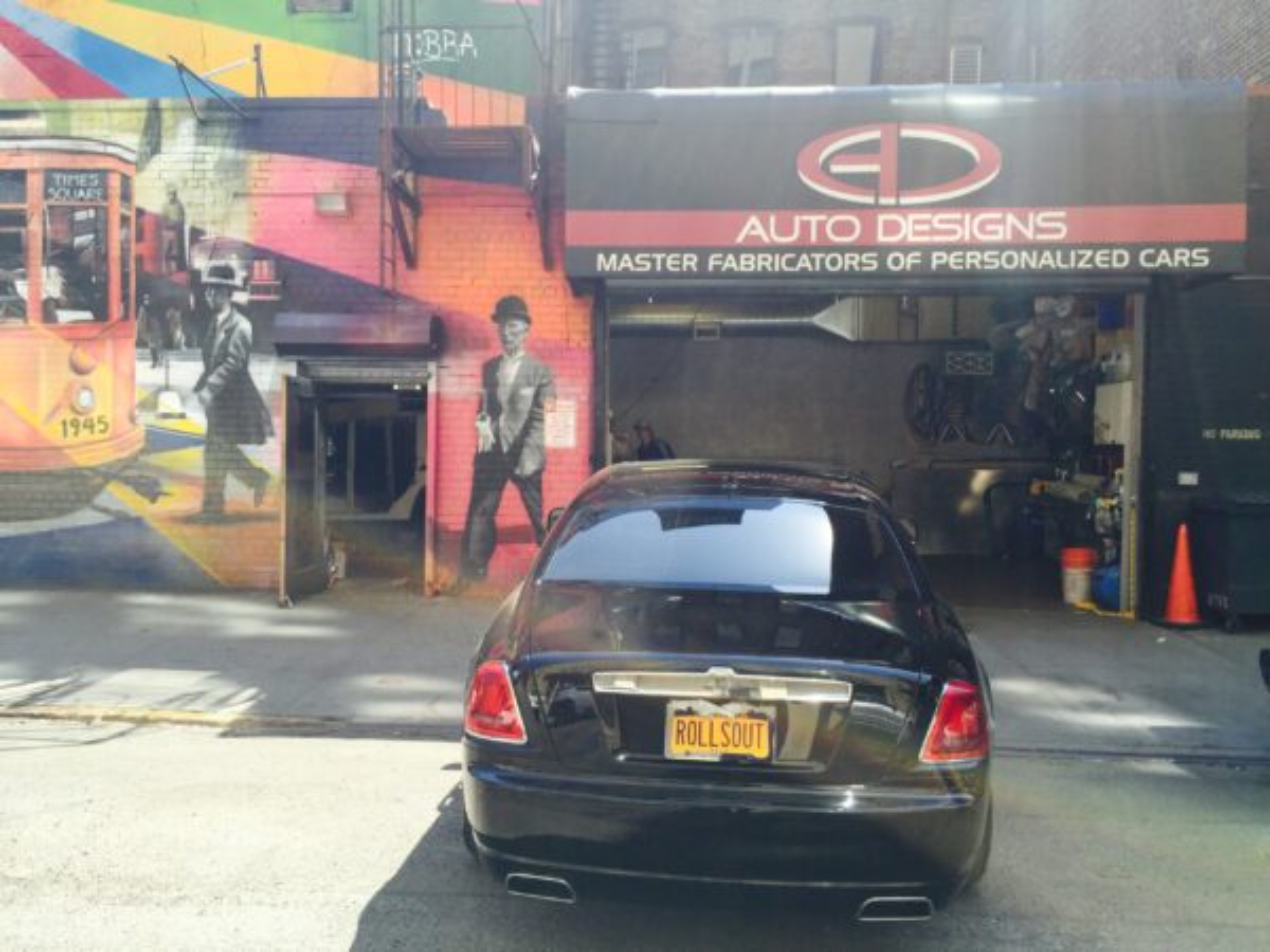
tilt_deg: +1.3
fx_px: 1064
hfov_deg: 61.7
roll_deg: -1.9
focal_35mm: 29
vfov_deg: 48.2
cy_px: 476
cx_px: 635
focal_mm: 4.15
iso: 32
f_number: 2.2
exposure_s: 1/719
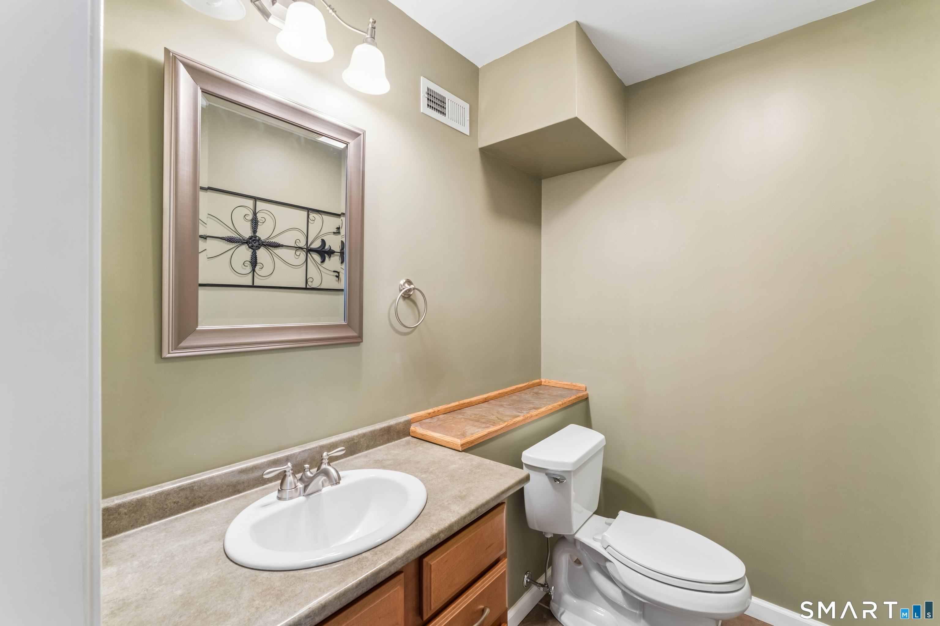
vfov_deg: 77.7
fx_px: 389
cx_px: 470
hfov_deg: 100.8
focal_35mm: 15
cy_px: 313
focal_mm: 14.9
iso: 400
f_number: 13
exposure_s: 1/2
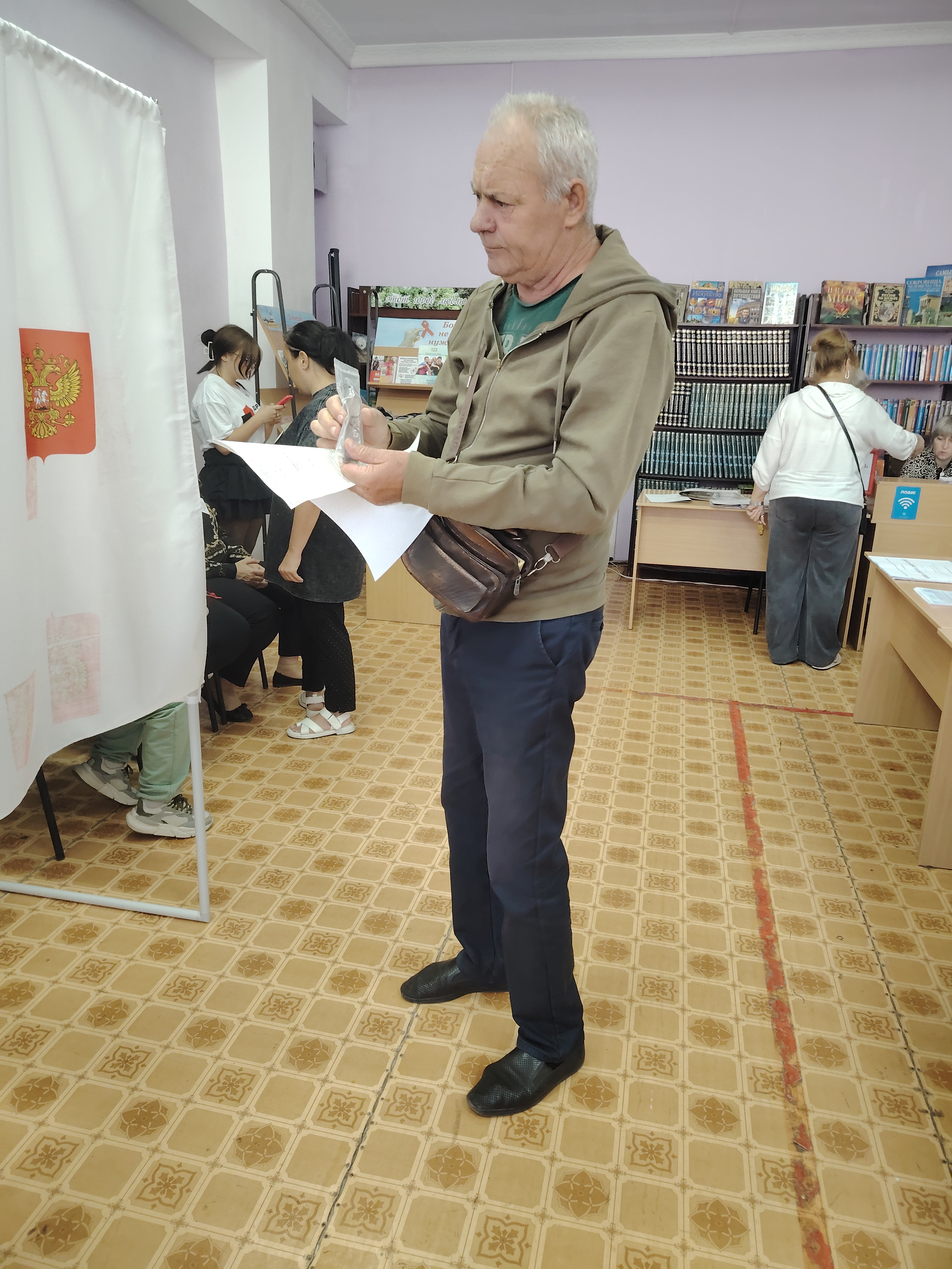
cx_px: 476
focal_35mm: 24
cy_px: 634
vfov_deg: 71.6
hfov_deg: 56.8
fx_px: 880
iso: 3988
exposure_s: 1/100
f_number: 1.75
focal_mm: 5.25
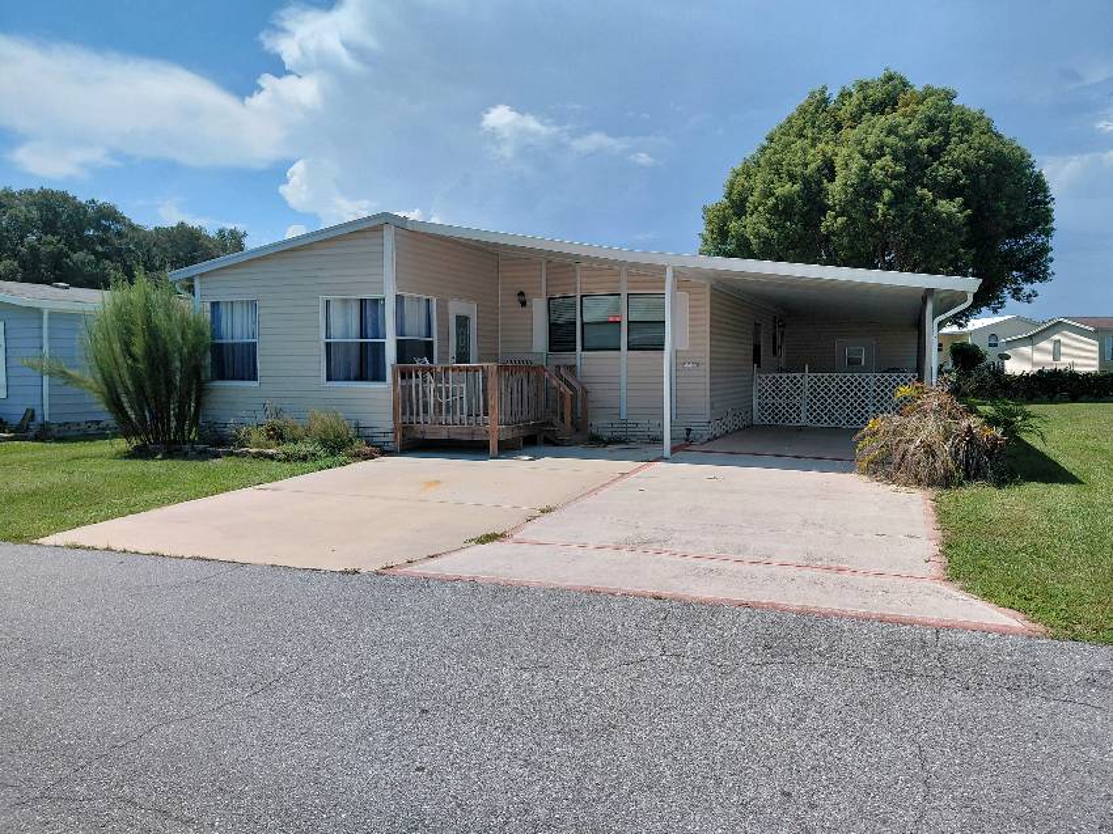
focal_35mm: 25
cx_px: 556
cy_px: 417
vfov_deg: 54.9
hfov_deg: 69.4
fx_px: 804
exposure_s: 1/5000
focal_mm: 4.69
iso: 50
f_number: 1.8
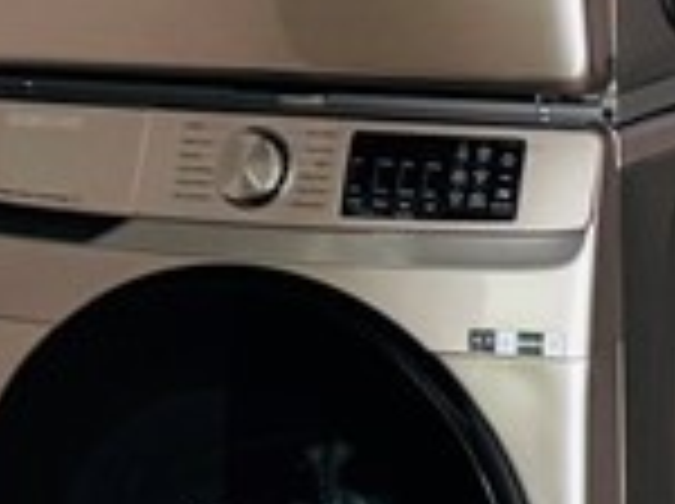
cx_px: 1184
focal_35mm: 164
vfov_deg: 8.9
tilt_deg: -4.8
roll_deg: +1.5
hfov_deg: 11.3
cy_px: -122
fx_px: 3193
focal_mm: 6.76
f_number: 1.78
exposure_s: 1/120
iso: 125
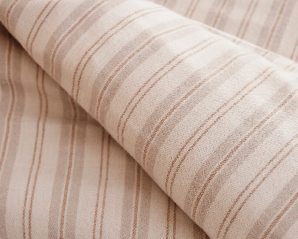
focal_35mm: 75
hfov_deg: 25.4
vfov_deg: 20.4
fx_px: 661
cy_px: 151
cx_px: 148
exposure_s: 1/52
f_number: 4
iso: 1600
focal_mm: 35
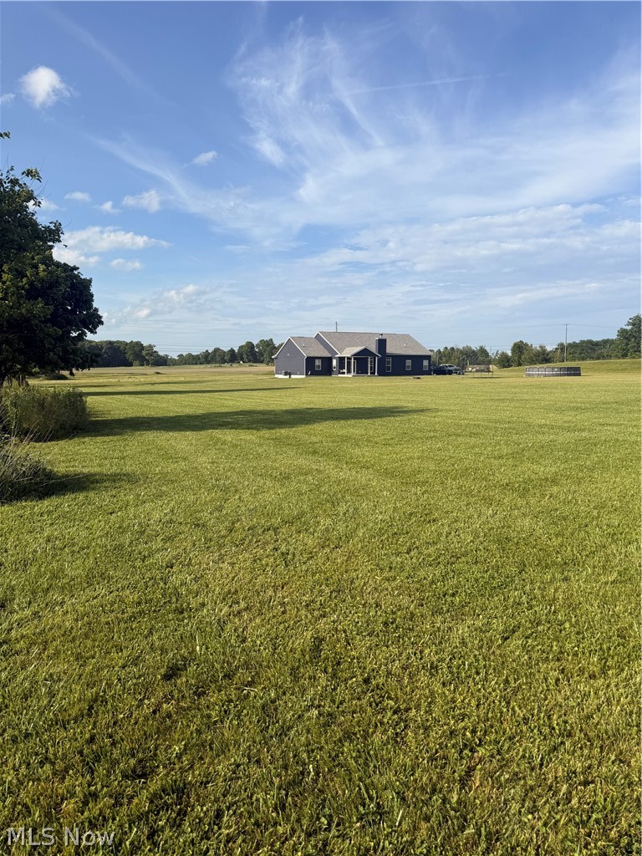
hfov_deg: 56.8
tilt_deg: -4.2
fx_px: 593
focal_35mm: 24
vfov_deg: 71.6
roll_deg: -1.4
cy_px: 428
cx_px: 321
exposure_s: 1/4975
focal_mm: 6.76
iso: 80
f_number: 1.78
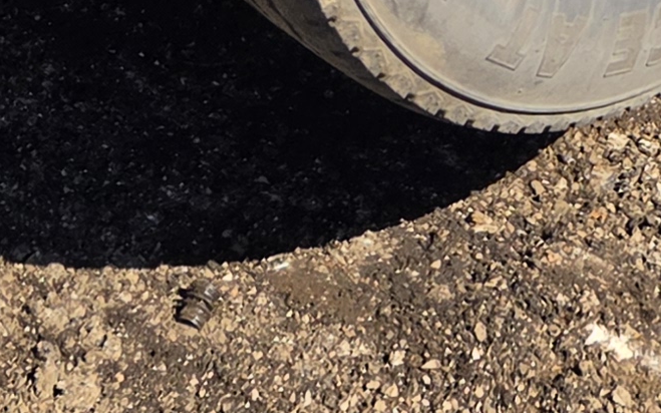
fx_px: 2666
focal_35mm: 148
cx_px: 511
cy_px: -1067
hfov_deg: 14.1
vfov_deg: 7.2
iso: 80
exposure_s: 1/3300
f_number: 1.8
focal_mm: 5.4
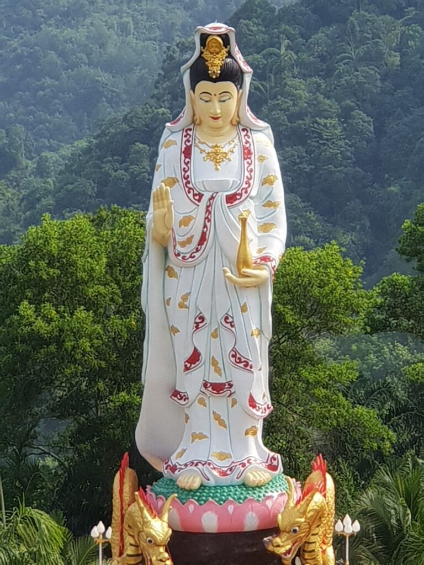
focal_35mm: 52
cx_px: 212
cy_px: 282
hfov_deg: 28.0
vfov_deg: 36.8
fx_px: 849
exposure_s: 1/593
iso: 25
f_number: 2.4
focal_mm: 6
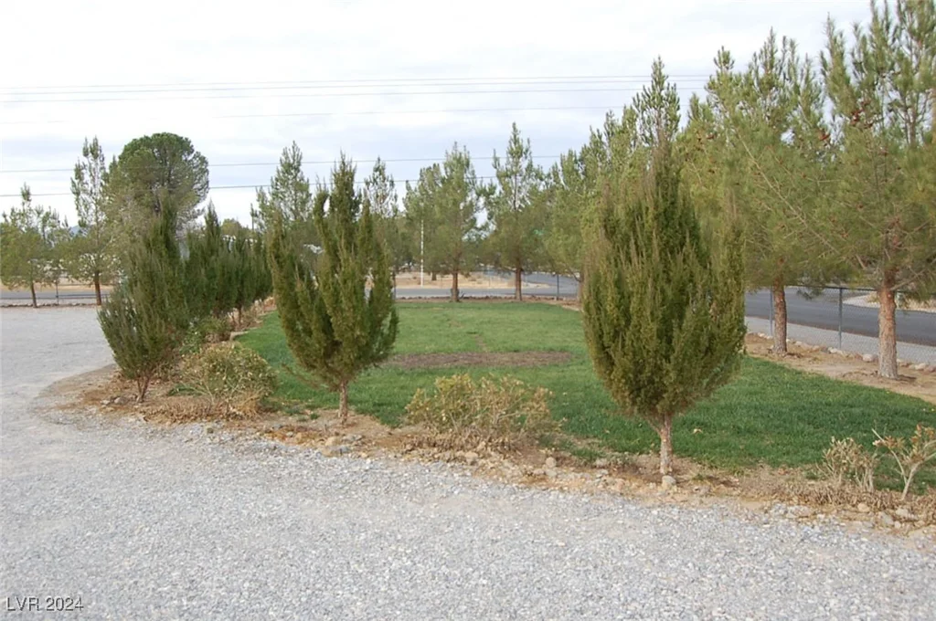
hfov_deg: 67.4
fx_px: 701
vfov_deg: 47.8
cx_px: 468
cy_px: 310
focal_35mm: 27
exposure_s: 1/200
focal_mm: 18
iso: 200
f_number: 7.1
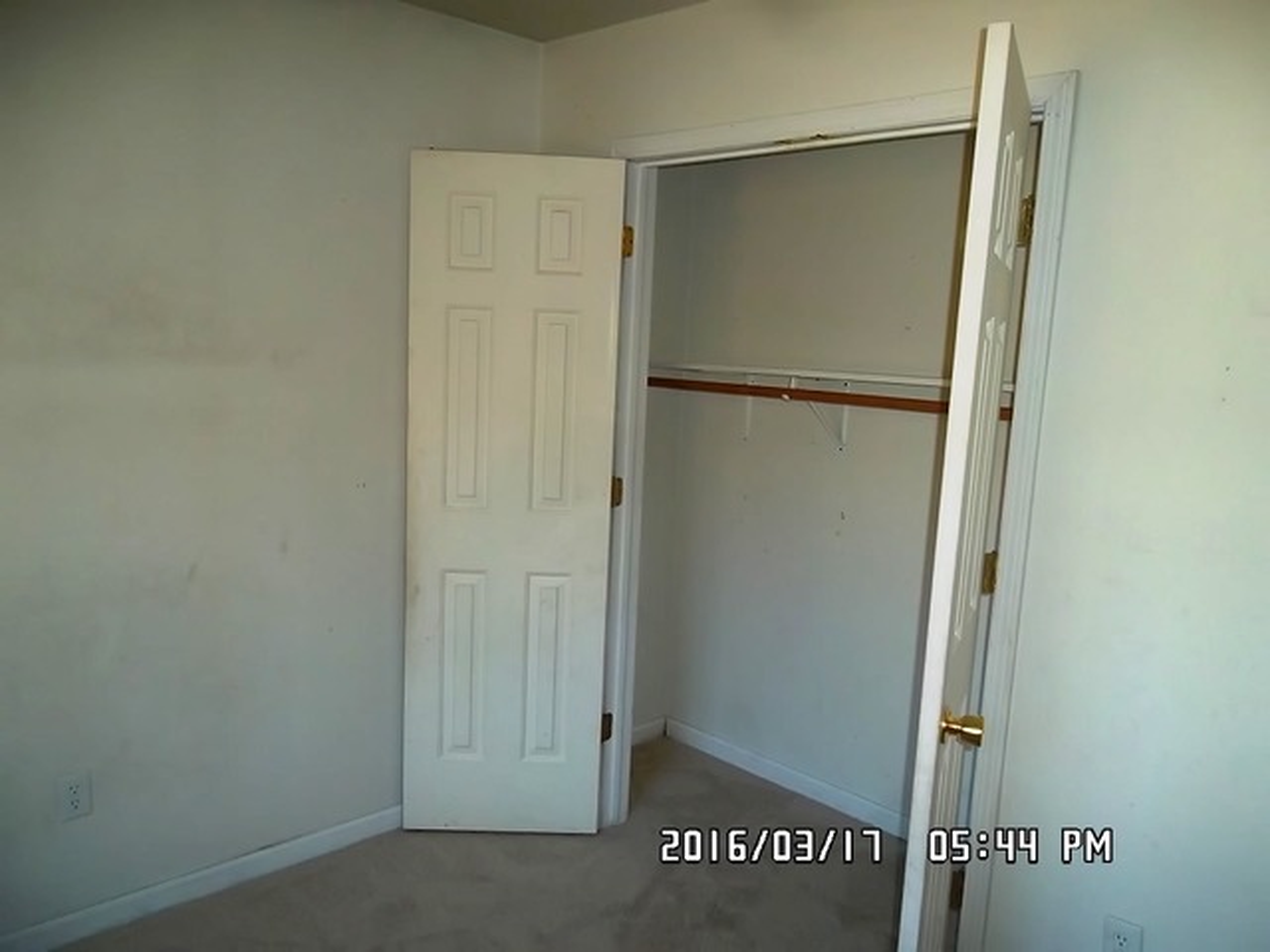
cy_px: 476
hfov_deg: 65.3
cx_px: 635
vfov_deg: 51.4
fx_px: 991
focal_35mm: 27
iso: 200
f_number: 3.5
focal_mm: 4.9
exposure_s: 1/45
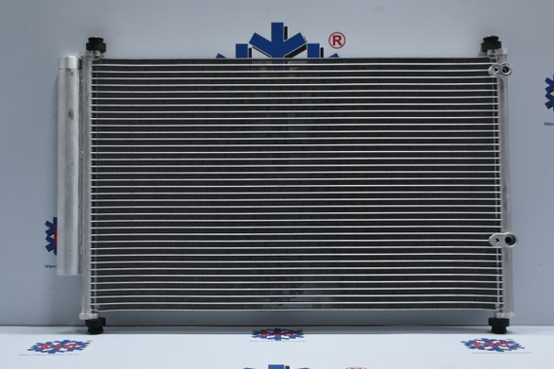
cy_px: 183
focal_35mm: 47
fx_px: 719
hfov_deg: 42.1
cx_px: 275
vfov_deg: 28.8
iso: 560
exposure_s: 1/50
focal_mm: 30.5
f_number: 4.8
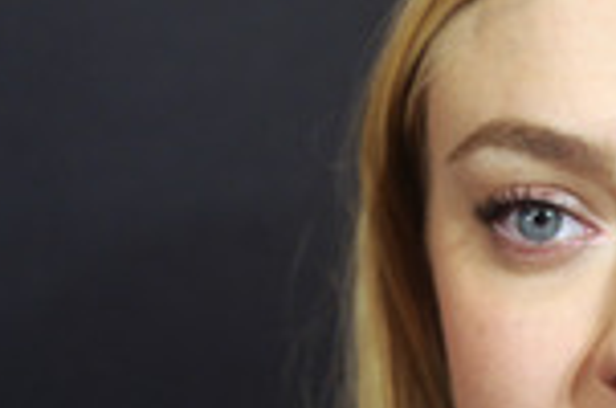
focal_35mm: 463
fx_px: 7906
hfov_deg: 4.5
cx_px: 559
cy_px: 367
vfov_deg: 3.0
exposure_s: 1/320
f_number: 4
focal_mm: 155
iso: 1600
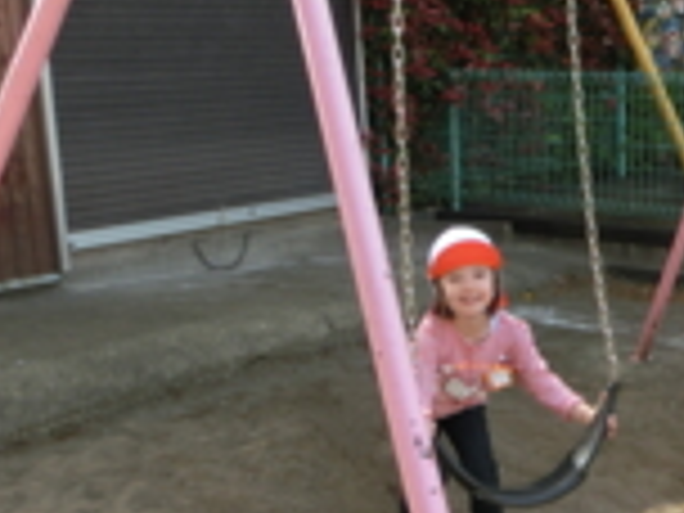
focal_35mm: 63
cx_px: 706
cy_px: 252
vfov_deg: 23.3
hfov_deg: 28.5
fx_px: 1245
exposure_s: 1/250
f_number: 3
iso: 80
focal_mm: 4.24
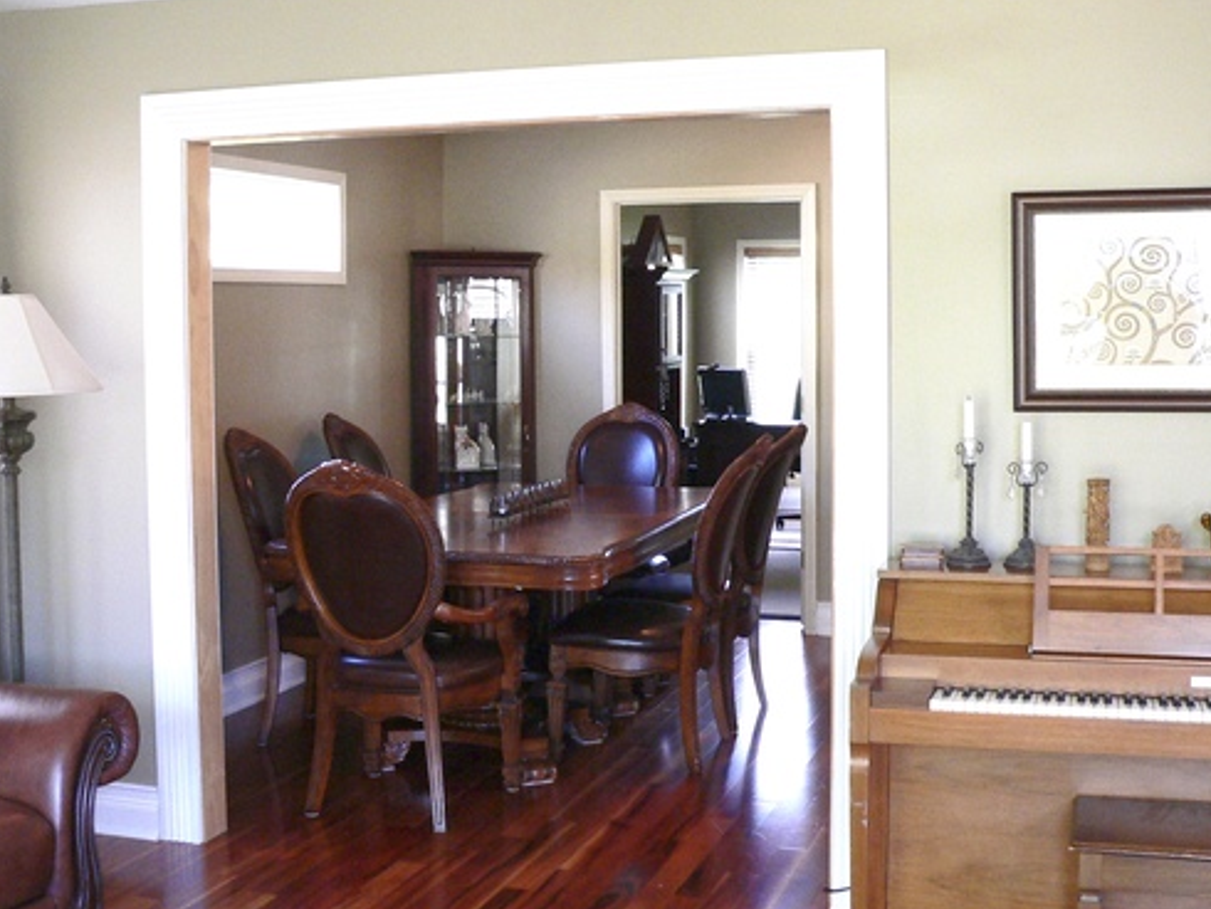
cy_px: 403
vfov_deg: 30.9
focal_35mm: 47
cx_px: 568
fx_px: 1645
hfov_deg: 40.4
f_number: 2.8
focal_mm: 6
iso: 200
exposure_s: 1/20
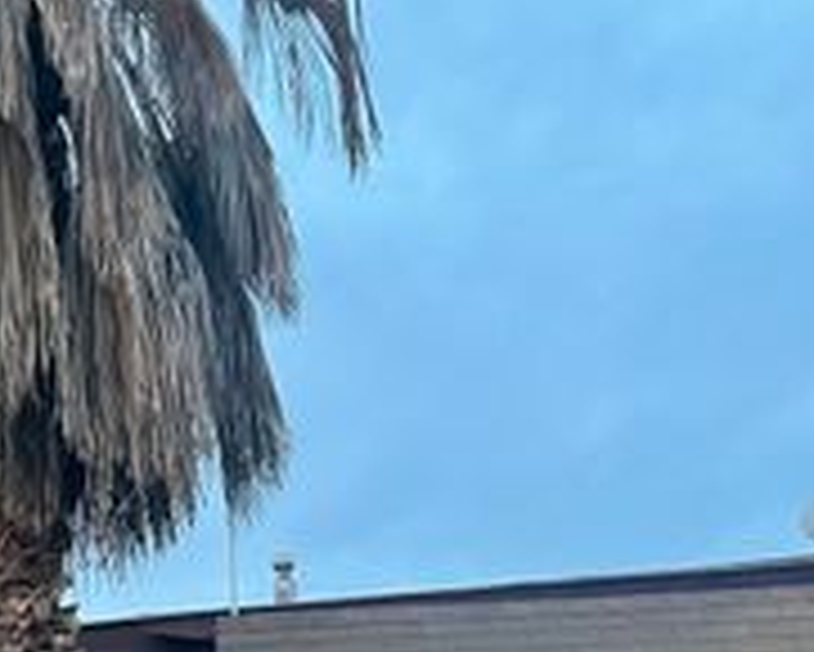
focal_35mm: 84
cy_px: 674
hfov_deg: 21.5
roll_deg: +1.1
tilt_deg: +12.8
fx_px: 2025
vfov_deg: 17.8
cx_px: -103
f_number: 1.6
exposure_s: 1/50
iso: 500
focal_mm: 4.2
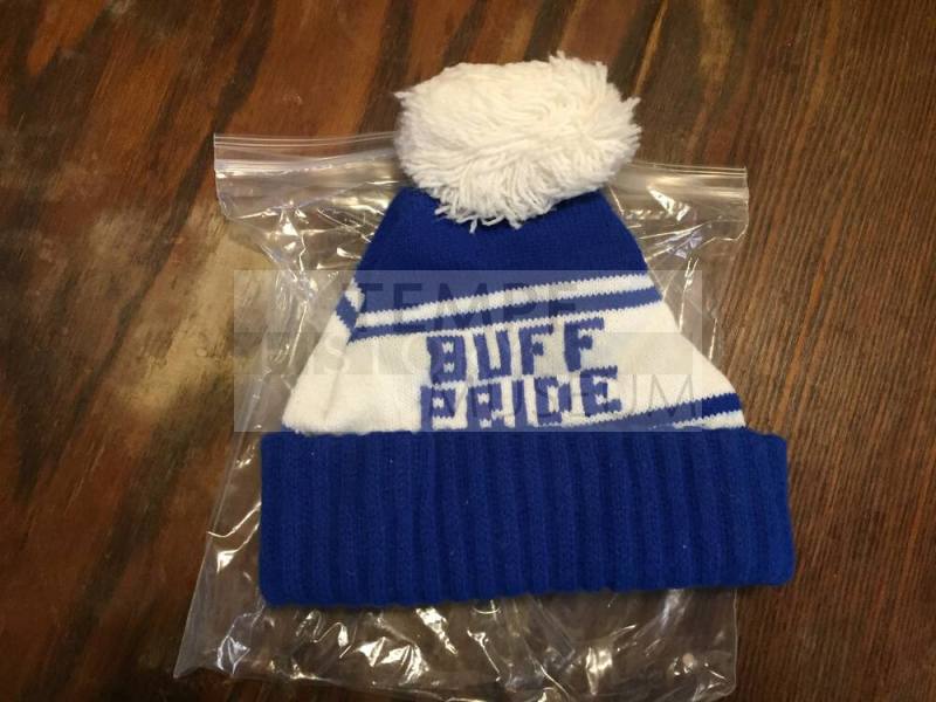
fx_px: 784
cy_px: 351
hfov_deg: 61.7
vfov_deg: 48.2
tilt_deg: -83.4
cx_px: 468
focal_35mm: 29
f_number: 2.2
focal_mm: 4.15
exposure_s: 1/30
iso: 200
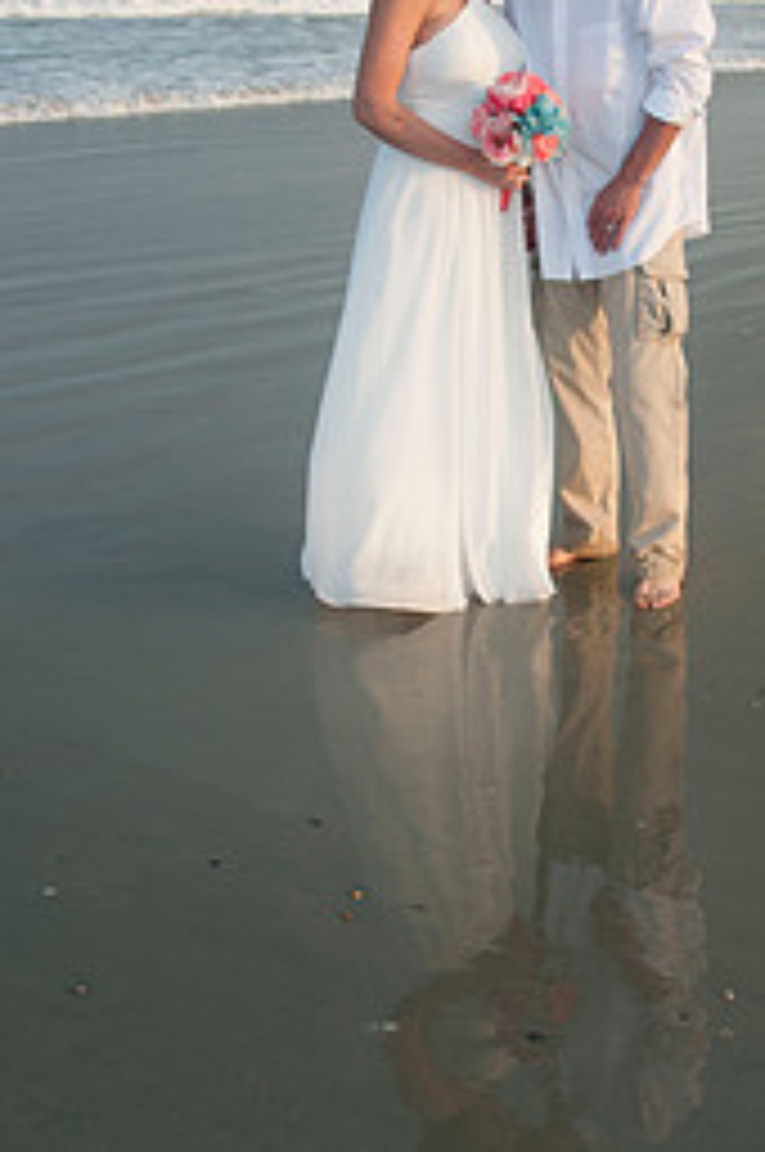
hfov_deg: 23.2
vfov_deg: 34.3
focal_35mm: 58
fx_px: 1854
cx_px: 520
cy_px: 423
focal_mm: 22
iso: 100
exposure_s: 1/250
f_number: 5.6
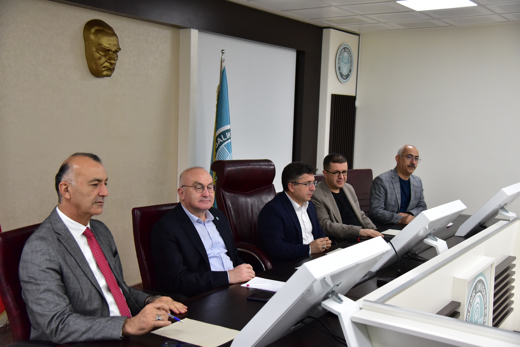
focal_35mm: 44
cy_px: 174
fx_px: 636
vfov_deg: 30.5
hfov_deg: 44.5
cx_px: 260
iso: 2500
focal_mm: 44
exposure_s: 1/500
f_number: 4
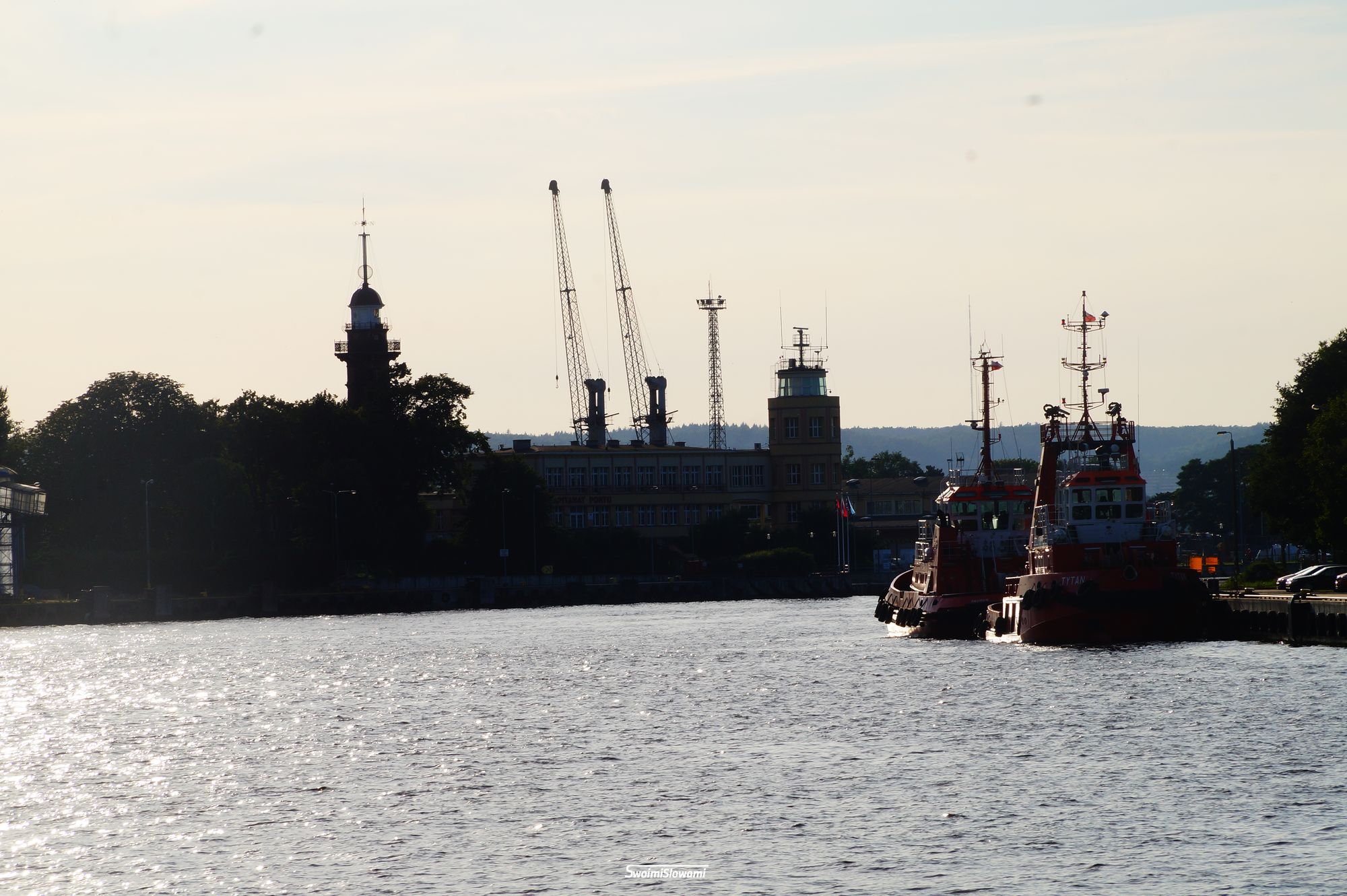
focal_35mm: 225
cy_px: 448
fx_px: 8414
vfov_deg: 6.1
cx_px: 674
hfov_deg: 9.2
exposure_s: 1/125
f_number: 16
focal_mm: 150
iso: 100
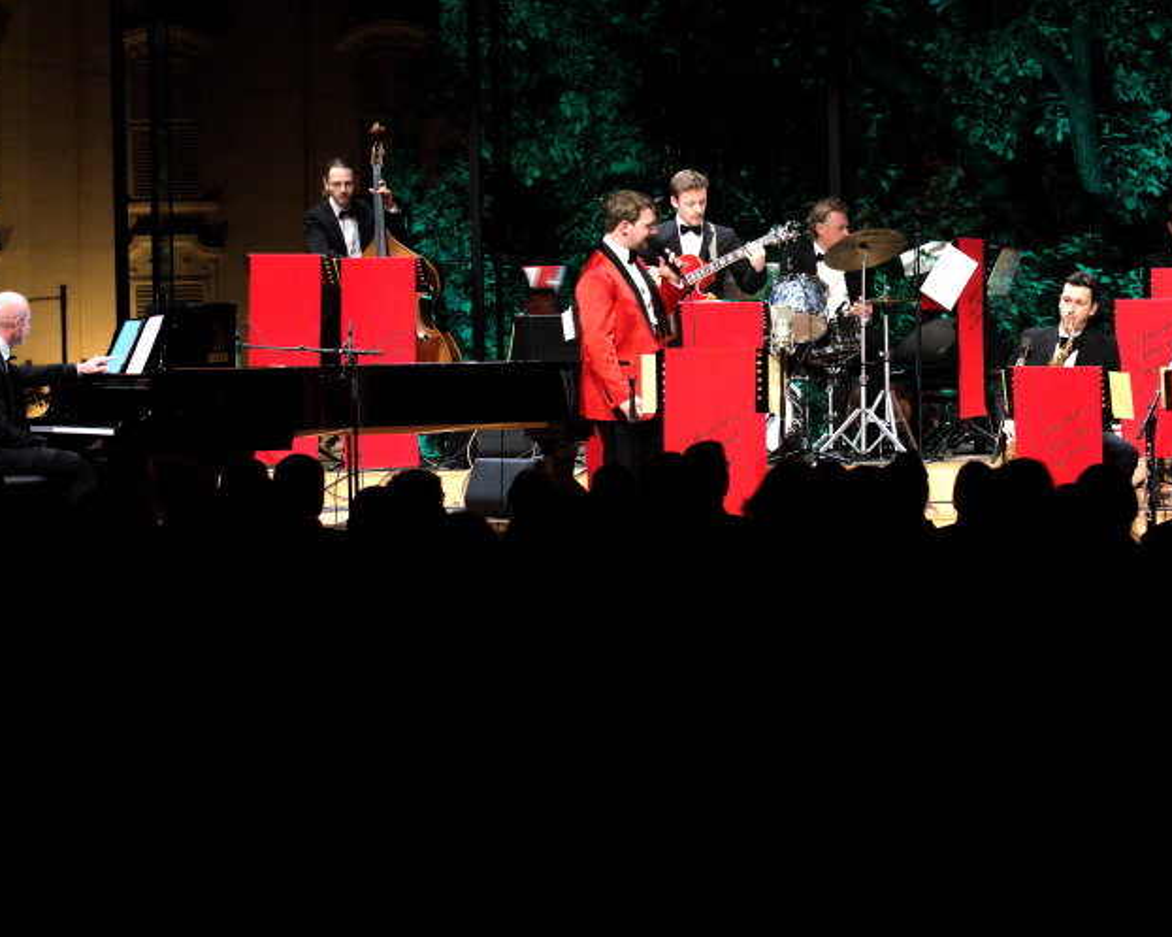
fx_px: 4611
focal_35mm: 133
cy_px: 356
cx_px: 831
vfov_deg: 11.6
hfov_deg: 14.4
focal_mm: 86
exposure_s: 1/200
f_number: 6.3
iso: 6400
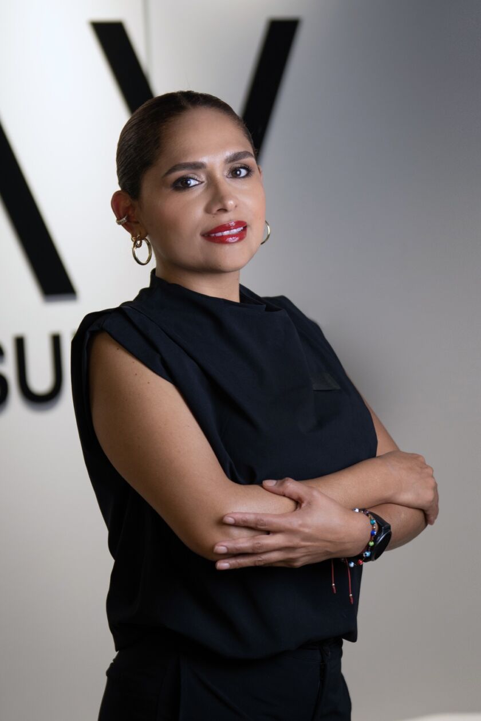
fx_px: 3125
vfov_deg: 13.2
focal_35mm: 156
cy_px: 360
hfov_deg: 8.8
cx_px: 240
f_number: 2.8
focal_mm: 104
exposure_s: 1/100
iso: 320
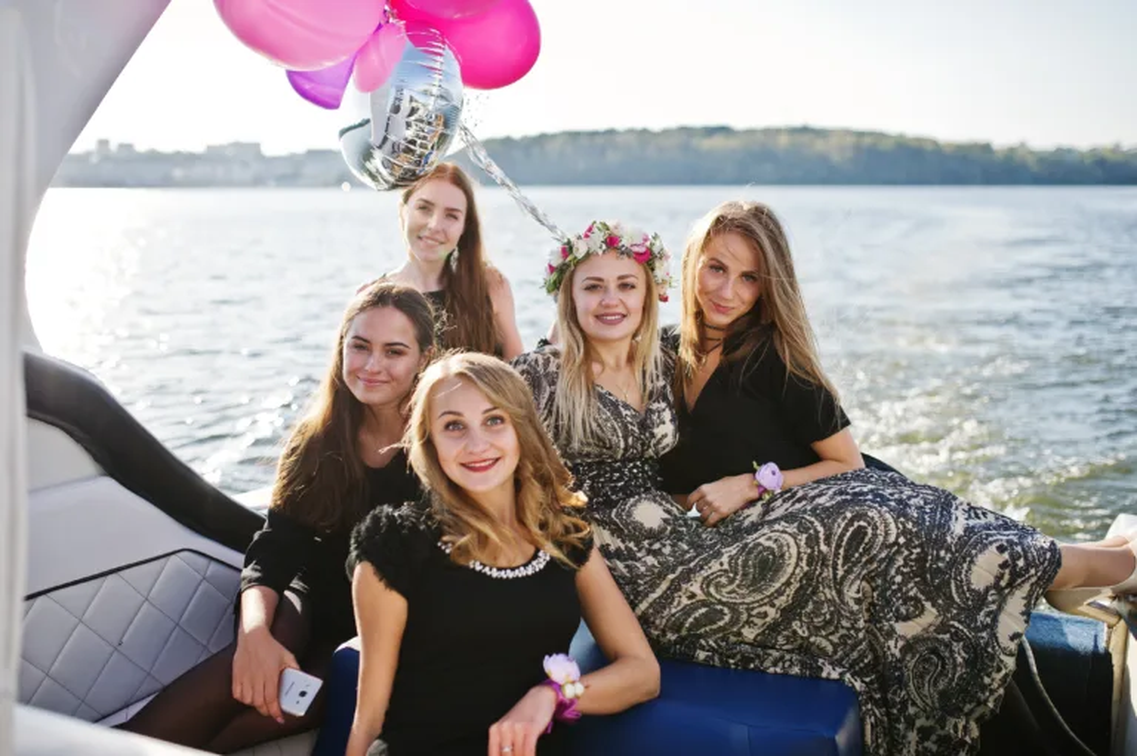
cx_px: 568
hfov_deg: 54.5
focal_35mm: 35
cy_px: 378
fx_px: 1105
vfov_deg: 37.8
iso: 125
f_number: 2
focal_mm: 35
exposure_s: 1/3200
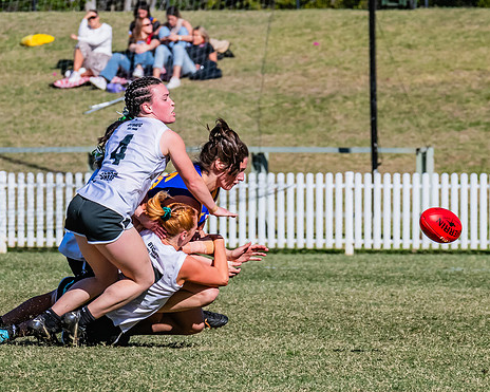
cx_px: 205
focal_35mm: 756
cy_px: 230
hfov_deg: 2.6
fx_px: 10961
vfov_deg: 2.0
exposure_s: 1/1250
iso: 640
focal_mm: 310
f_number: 13
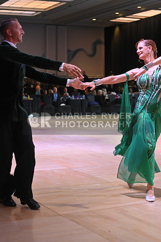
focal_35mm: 70
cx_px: 80
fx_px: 469
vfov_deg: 28.8
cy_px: 121
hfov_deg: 19.5
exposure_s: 1/250
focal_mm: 70
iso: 2000
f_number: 4
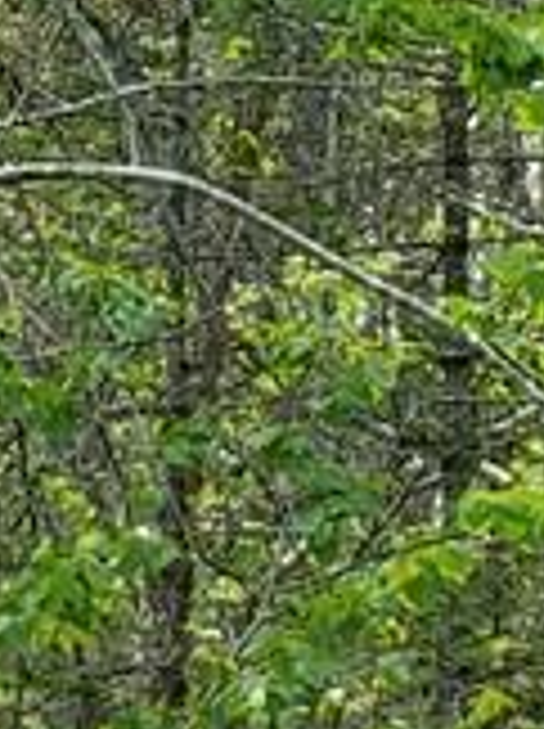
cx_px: 1101
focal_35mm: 329
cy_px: 1354
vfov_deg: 5.9
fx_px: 6912
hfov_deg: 4.4
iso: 50
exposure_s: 1/223
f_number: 2.4
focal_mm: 6
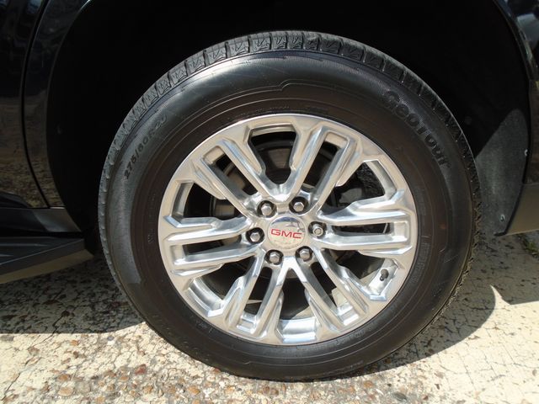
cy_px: 202
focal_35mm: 26
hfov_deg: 67.3
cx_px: 270
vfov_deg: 53.1
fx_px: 405
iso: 100
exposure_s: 1/800
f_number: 3.2
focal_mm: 4.6
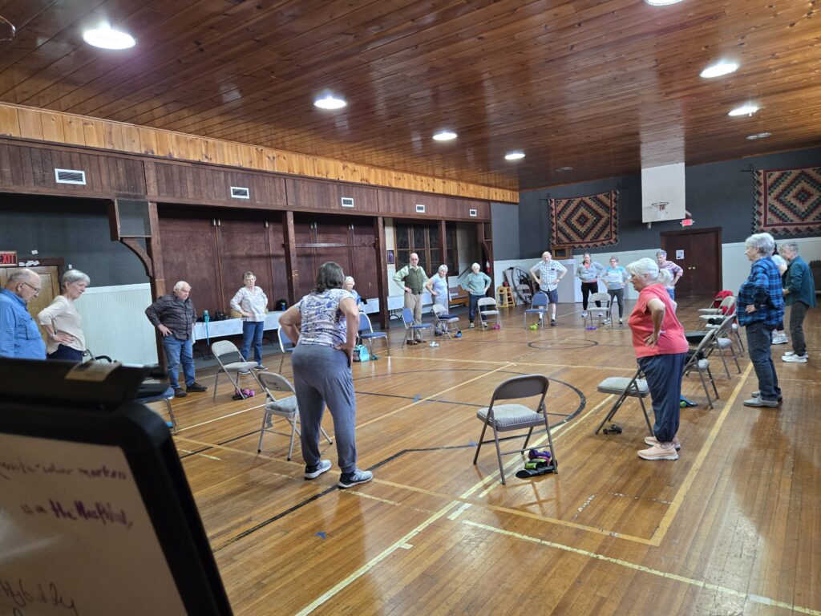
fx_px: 545
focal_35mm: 23
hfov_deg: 73.9
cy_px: 308
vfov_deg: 58.9
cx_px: 410
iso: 640
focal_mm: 5.4
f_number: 1.8
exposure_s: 1/60
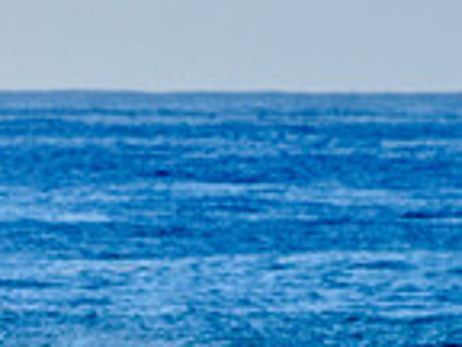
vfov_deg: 0.6
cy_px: 524
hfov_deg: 0.8
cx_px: 130
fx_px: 31791
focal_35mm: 2382
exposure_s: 1/2000
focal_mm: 500
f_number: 5.6
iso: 280
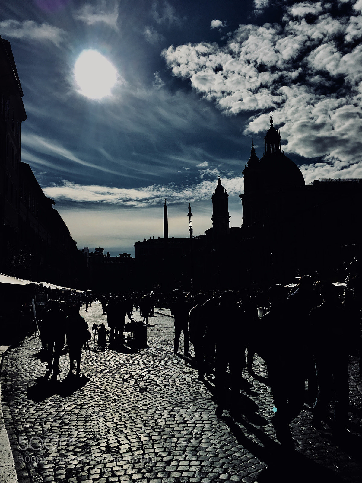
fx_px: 404
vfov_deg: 61.7
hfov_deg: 48.2
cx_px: 181
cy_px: 242
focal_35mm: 29
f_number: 2.2
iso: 25
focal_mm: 4.15
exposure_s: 1/7692
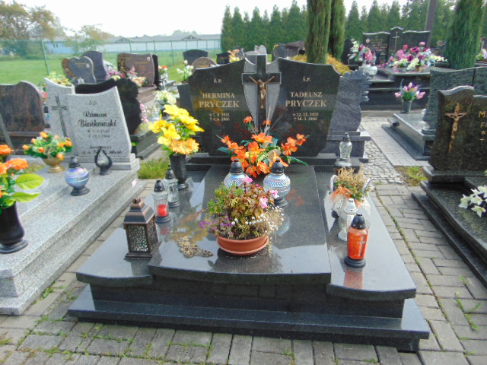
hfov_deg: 69.4
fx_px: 352
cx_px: 244
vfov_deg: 54.9
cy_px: 182
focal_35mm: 25
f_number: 3
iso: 80
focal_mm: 4.5
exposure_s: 1/320
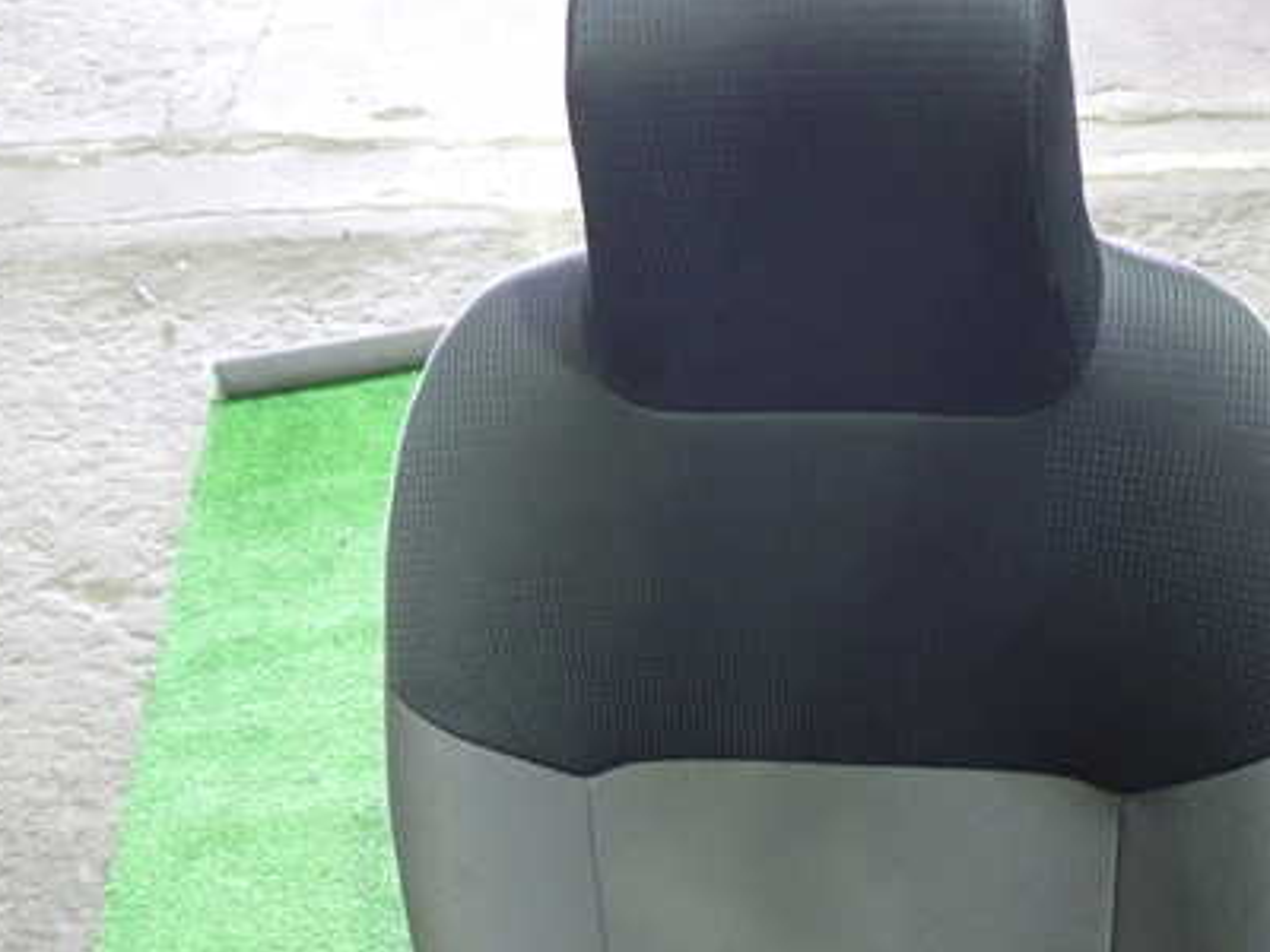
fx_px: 1651
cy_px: 505
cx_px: 752
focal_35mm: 45
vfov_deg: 32.2
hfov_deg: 41.9
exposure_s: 1/20
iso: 800
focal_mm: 5.4
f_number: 2.3
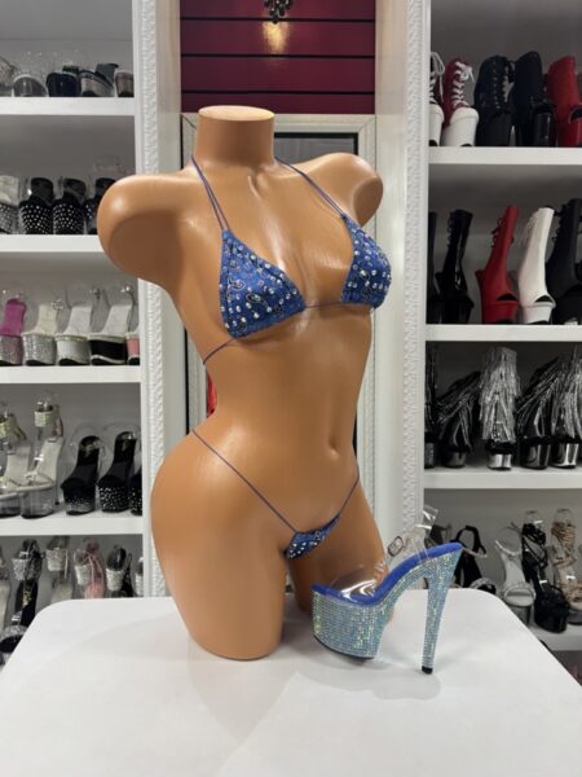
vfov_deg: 67.3
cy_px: 388
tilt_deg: -3.7
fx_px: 583
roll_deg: +0.9
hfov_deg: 53.1
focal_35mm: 26
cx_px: 291
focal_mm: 5.7
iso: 100
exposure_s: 1/60
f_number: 1.5
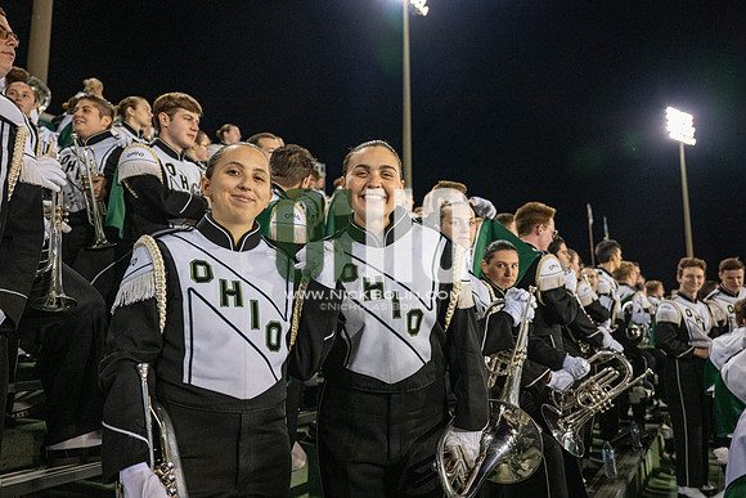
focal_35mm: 28
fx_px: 580
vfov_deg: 46.4
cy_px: 249
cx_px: 373
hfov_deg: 65.5
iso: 2000
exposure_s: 1/500
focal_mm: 28
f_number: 3.2
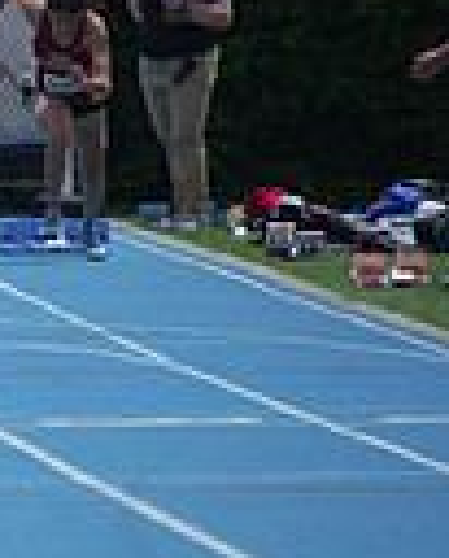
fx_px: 28072
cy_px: 85
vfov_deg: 1.1
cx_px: -811
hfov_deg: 0.9
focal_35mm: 1696
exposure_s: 1/2000
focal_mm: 400
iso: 320
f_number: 5.6
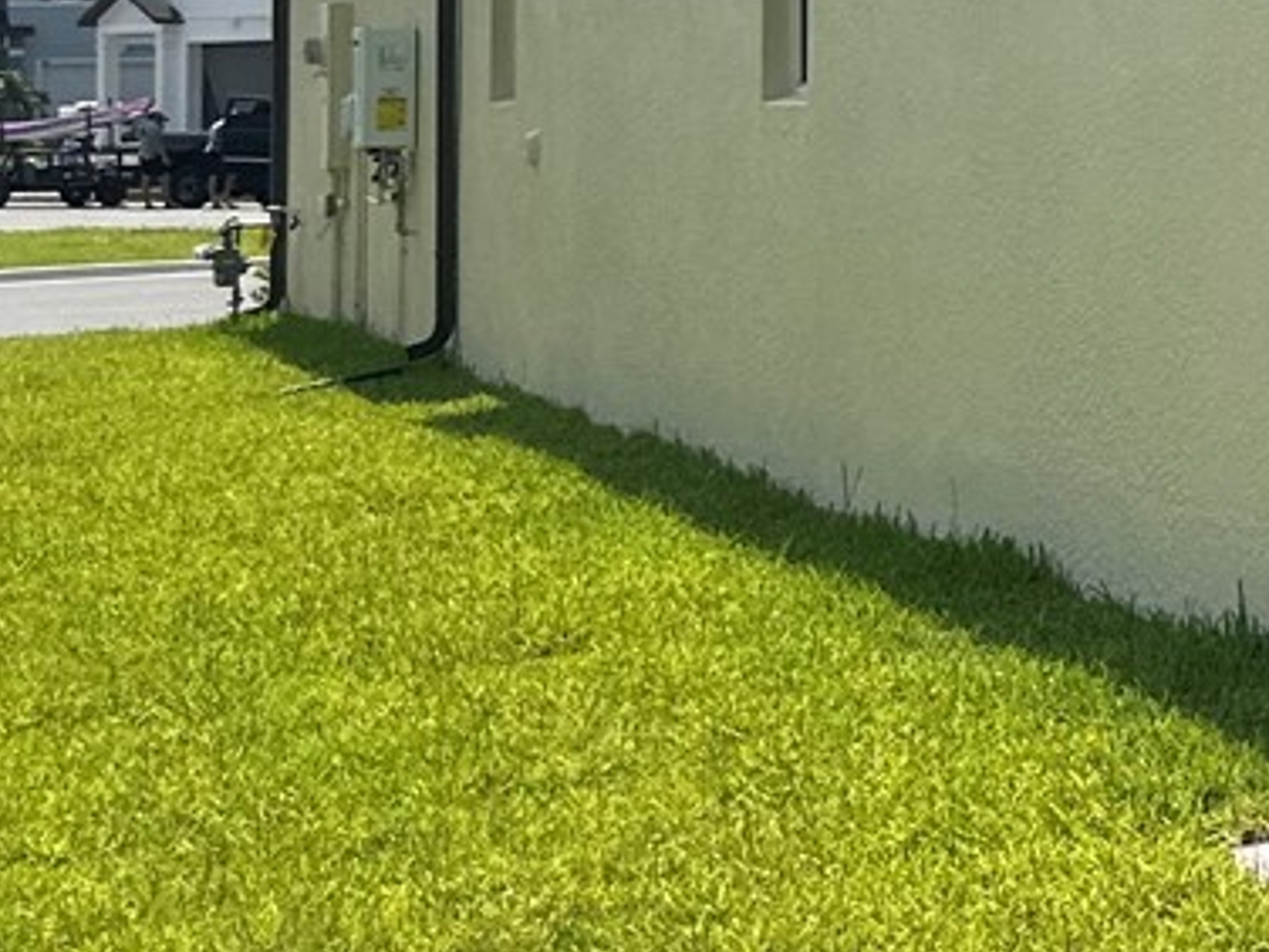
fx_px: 3739
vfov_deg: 14.1
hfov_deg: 15.1
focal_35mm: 102
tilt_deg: +4.4
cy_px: -182
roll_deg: +1.0
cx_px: 2622
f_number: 1.78
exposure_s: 1/8197
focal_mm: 6.86
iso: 80
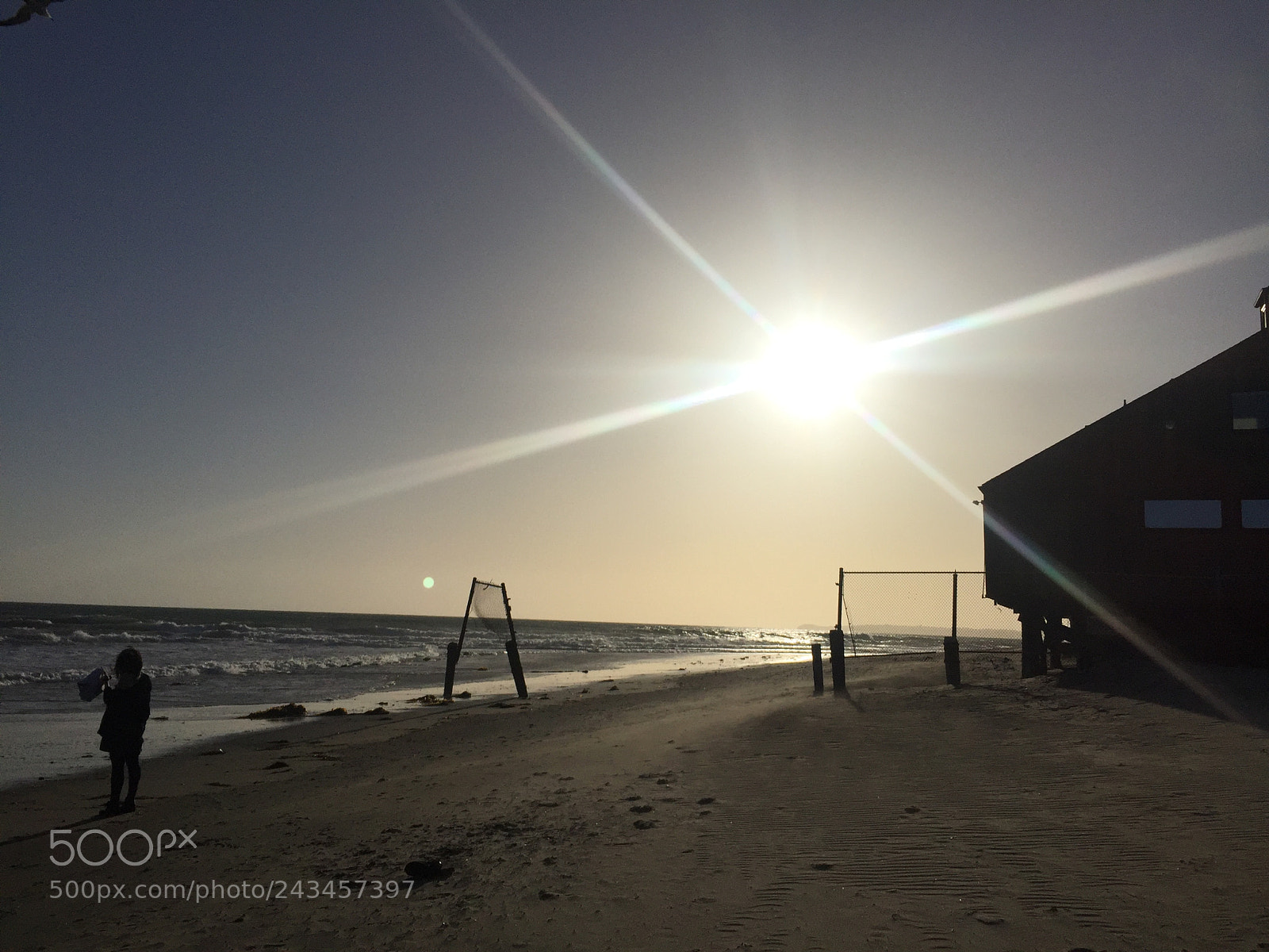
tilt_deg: +7.1
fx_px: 1063
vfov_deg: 48.2
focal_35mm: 29
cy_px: 476
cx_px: 634
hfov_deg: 61.7
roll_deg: -3.2
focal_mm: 4.15
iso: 40
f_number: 2.2
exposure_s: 1/40000
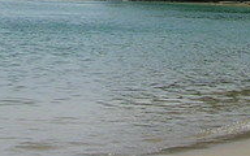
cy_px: -121
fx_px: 1145
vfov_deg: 7.6
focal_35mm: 168
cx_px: 142
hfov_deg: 12.5
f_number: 5.6
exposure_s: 1/650
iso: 50
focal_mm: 5.8
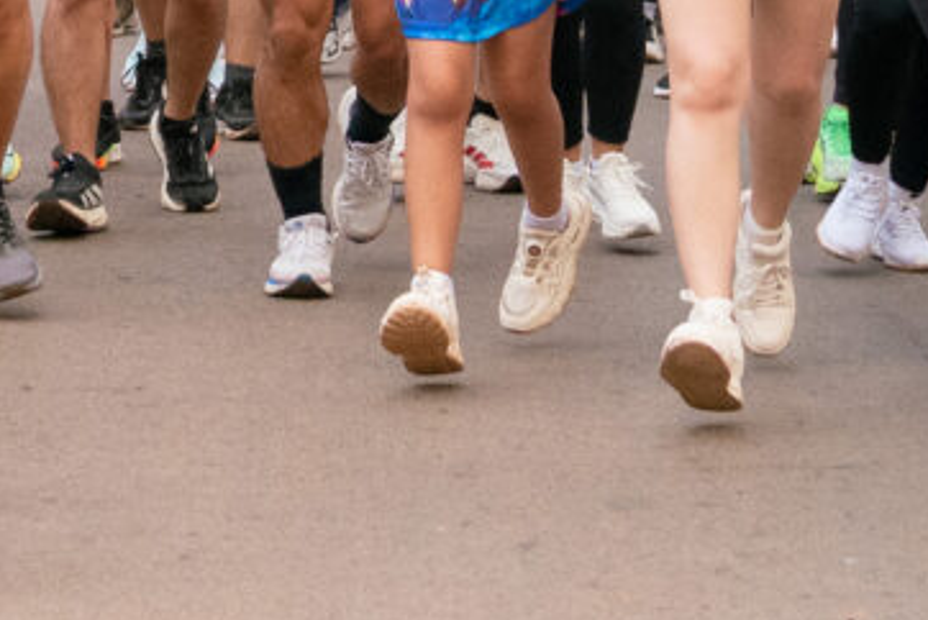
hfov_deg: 10.0
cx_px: 408
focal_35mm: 205
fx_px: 5289
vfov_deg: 6.5
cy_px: -541
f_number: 4
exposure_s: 1/640
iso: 1600
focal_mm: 29
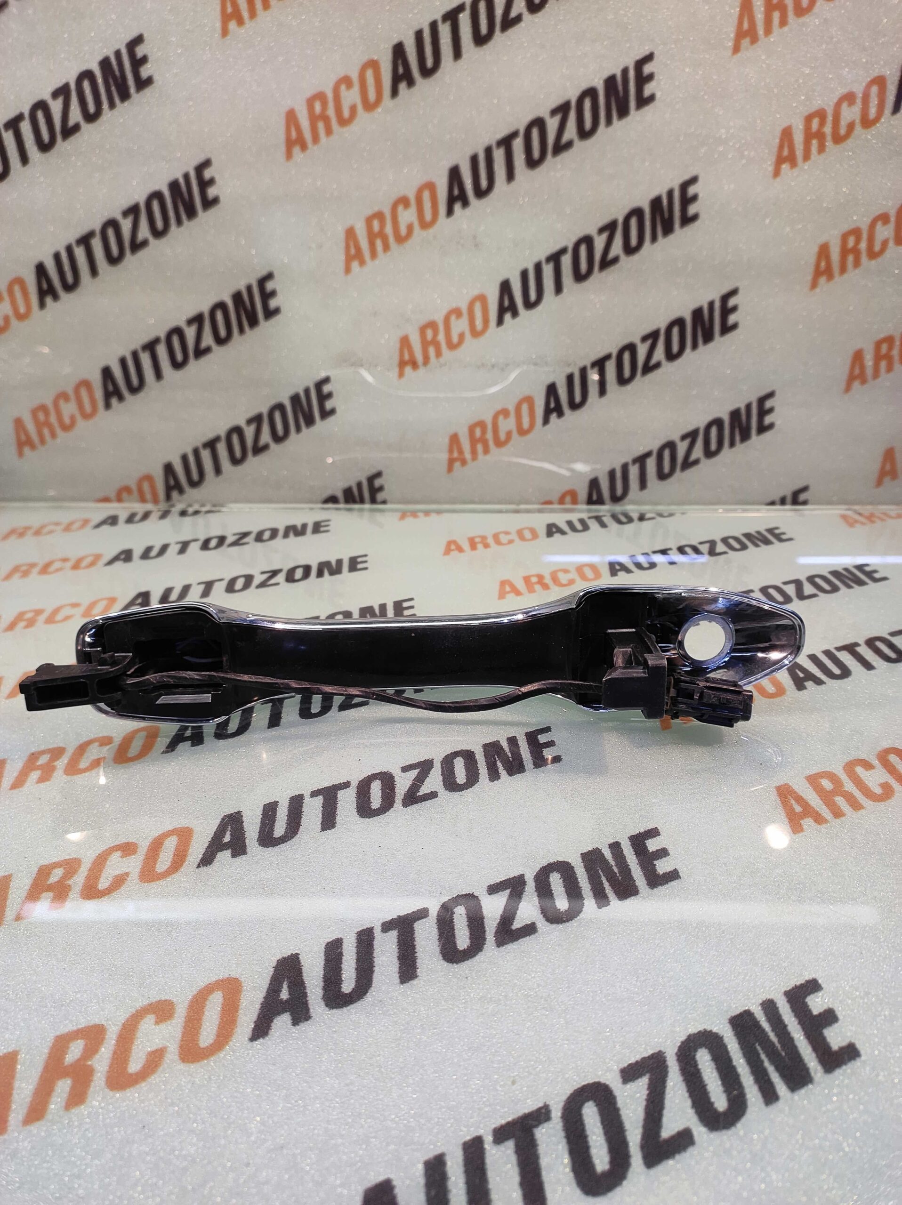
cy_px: 602
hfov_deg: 74.7
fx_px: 591
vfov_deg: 91.1
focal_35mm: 17
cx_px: 451
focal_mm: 4.74
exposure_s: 1/50
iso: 263
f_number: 1.79
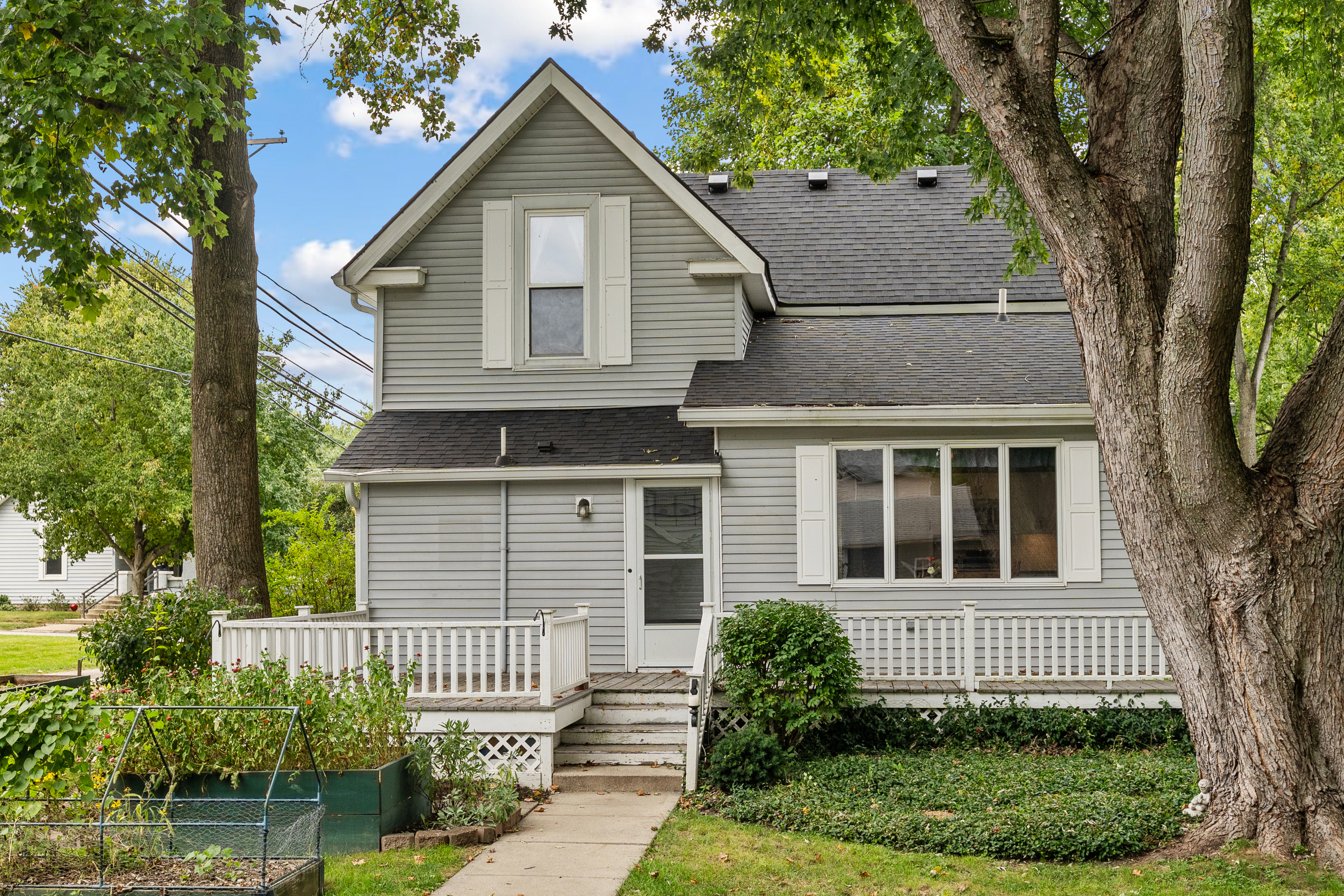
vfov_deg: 31.9
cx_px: 719
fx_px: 1568
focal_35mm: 42
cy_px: 500
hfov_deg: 46.4
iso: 320
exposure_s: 1/320
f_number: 5.6
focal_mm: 24
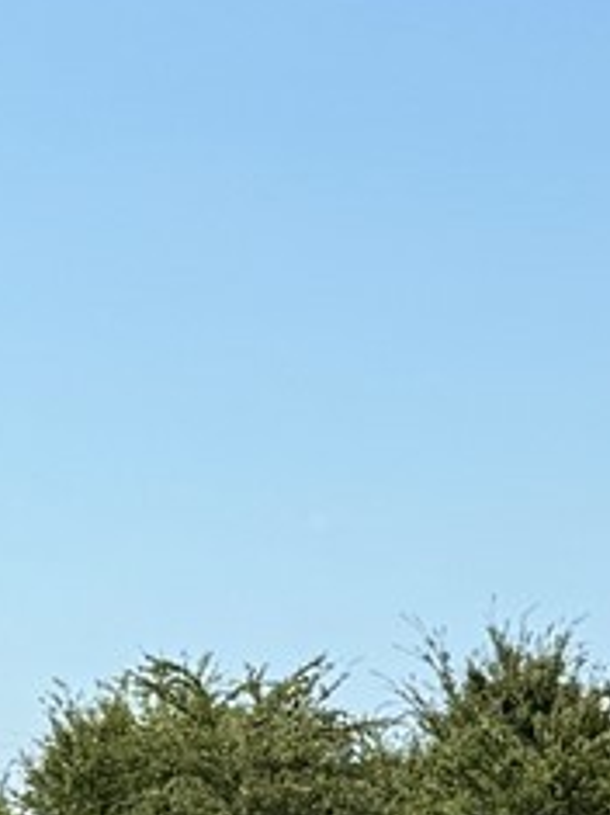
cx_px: 1085
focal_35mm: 196
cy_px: 1117
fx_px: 4609
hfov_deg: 7.4
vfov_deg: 9.9
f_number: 1.78
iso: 80
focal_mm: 6.76
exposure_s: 1/3759
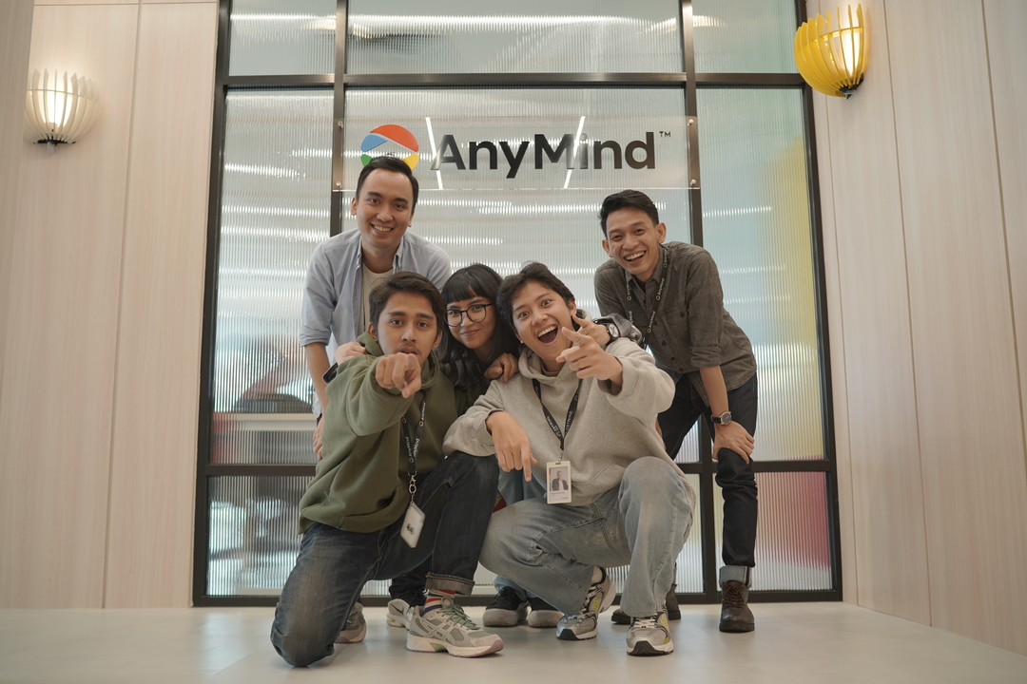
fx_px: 998
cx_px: 514
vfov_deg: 37.9
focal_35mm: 35
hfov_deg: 54.4
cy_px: 342
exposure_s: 1/13
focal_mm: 35
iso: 100
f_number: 2.8
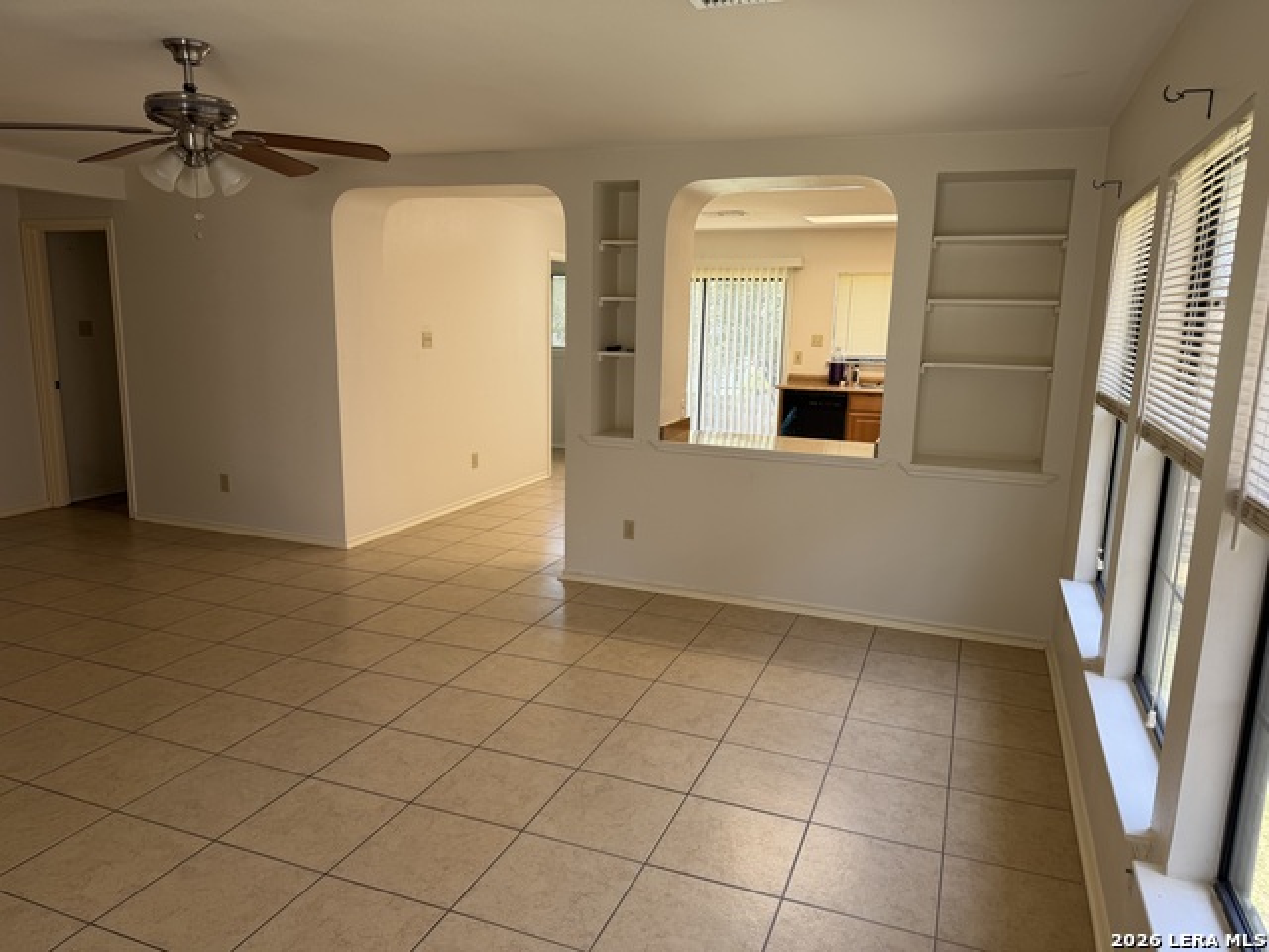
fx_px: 880
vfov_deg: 56.8
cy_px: 476
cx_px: 634
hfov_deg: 71.6
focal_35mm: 24
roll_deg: -1.2
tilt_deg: -10.1
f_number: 1.78
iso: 80
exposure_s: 1/121
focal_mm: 6.76
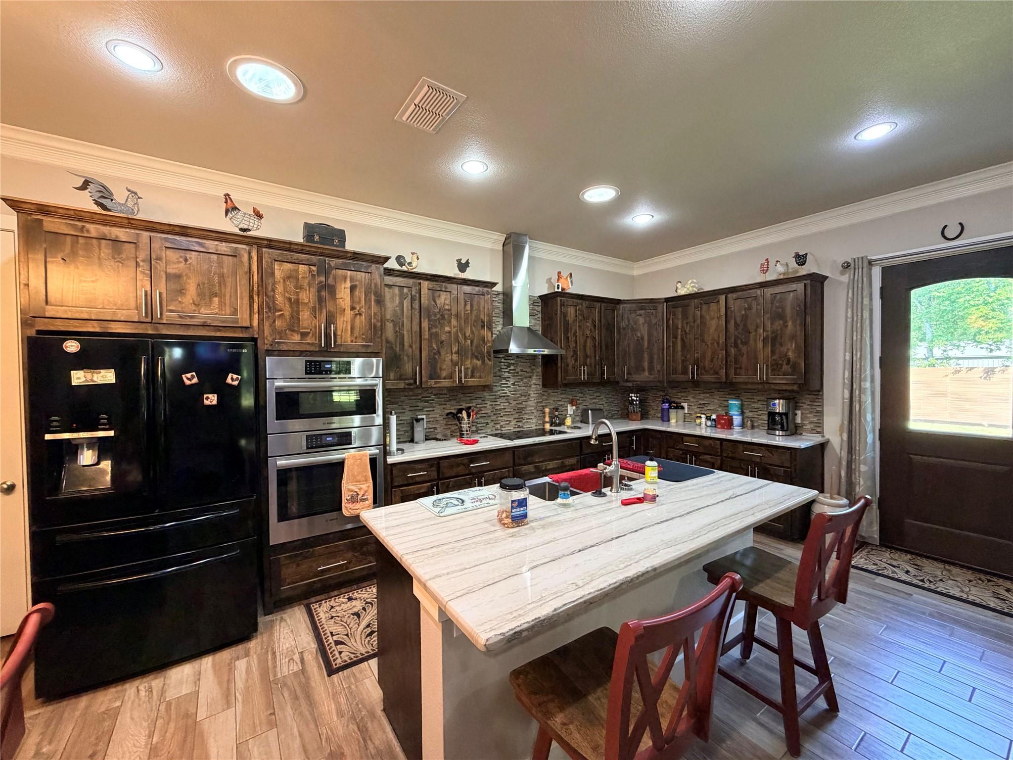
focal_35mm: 14
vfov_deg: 85.7
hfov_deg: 102.1
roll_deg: +0.7
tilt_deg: -1.2
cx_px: 506
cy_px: 380
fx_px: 410
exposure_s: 1/60
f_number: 2.2
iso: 400
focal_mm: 2.22
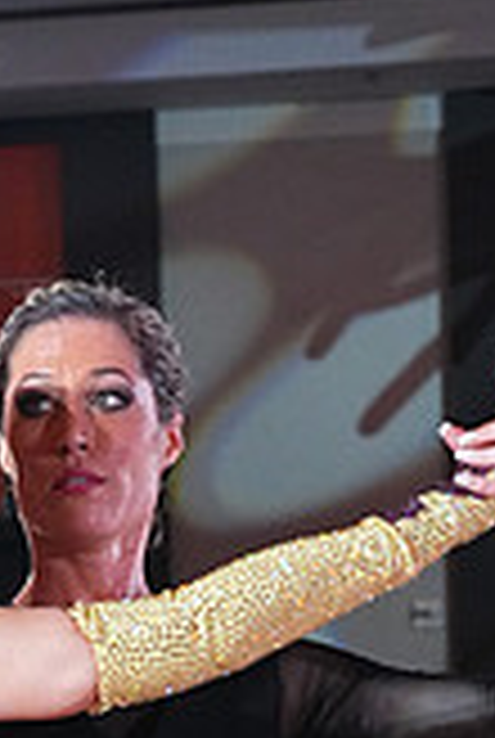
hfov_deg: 6.3
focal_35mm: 219
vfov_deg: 9.1
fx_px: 4498
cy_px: 1125
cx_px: 20
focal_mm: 62
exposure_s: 1/400
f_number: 5
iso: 5000
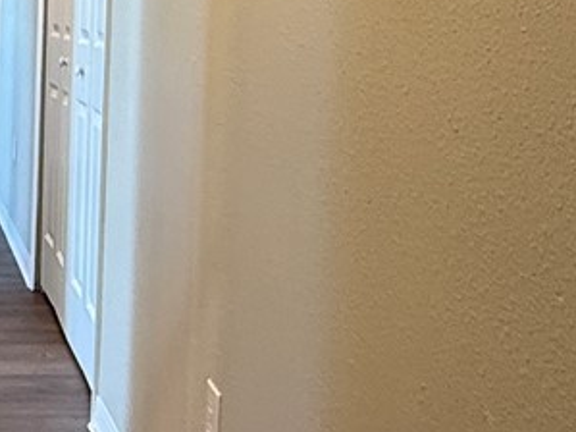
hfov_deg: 25.0
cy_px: 79
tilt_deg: -3.5
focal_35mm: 75
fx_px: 1247
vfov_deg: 19.4
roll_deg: -1.7
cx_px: 27
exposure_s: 1/60
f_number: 2.2
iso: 200
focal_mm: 2.22
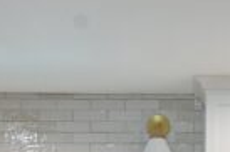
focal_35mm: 127
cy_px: 310
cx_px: 181
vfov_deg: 9.9
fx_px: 810
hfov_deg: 16.0
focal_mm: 17
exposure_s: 1/15
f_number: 8
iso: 400
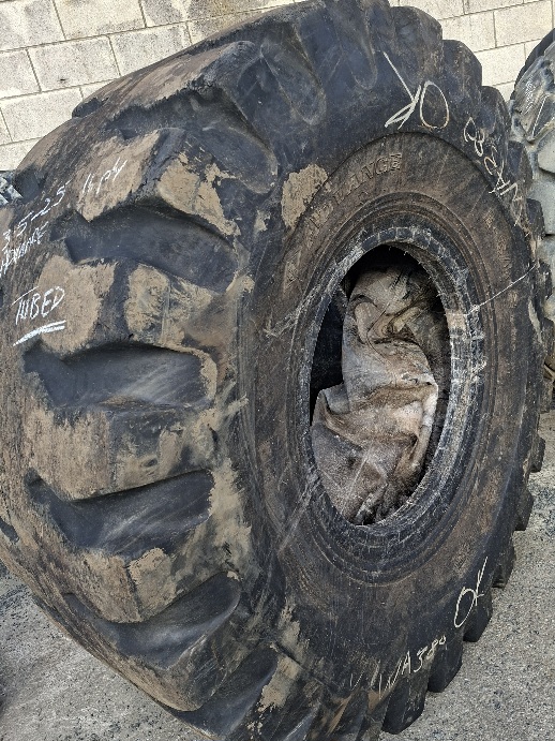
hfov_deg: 58.9
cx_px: 278
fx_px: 492
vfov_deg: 73.9
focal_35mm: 23
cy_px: 370
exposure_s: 1/312
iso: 50
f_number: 1.8
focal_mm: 5.54
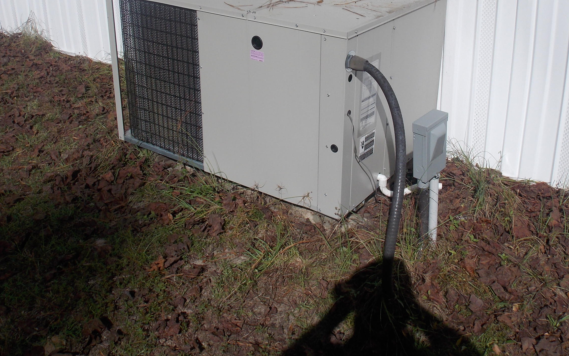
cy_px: 95
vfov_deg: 33.0
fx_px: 589
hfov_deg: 51.5
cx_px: 312
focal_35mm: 38
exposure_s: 1/250
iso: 80
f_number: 10.2
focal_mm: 4.8
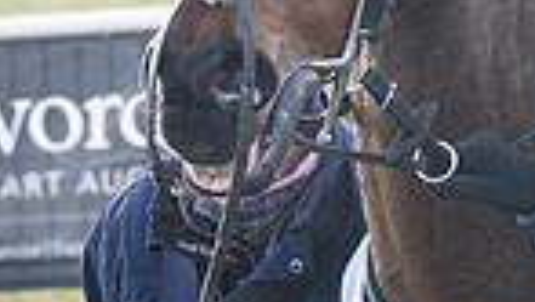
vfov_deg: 2.1
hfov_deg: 3.8
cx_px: 493
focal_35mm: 571
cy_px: -118
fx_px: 8108
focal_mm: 70
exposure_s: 1/400
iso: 400
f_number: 5
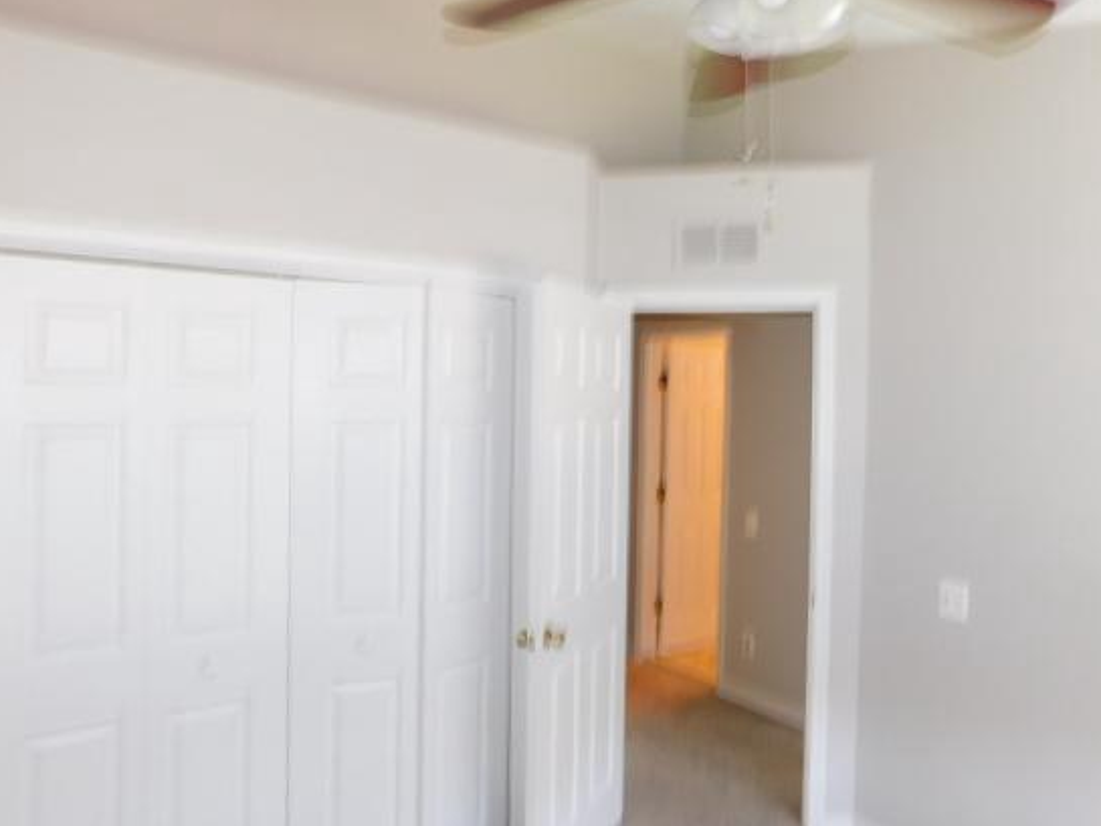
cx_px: 638
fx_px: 859
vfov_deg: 51.4
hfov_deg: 64.9
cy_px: 408
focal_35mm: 27
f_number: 3
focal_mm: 4
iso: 180
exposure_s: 1/30
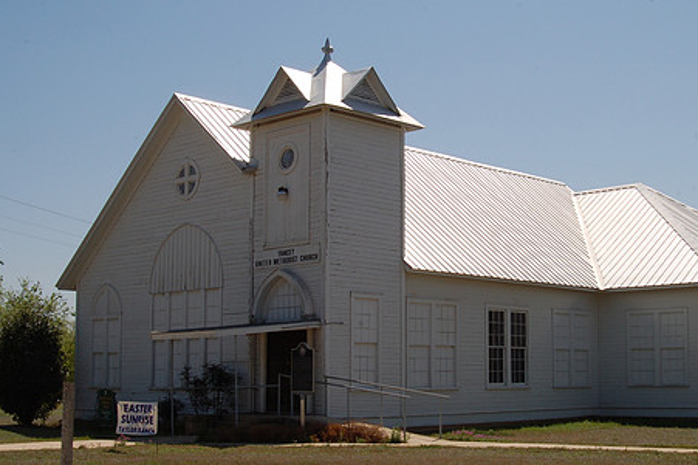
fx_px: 1046
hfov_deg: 36.7
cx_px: 433
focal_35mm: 54
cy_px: 257
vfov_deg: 25.0
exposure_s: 1/160
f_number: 20
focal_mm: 28
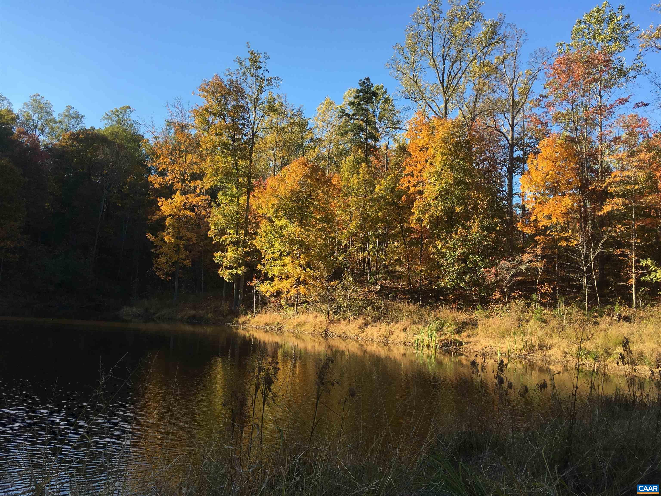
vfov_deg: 48.2
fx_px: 554
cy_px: 248
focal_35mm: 29
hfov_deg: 61.7
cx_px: 330
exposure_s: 1/574
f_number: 2.2
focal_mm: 4.15
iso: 25
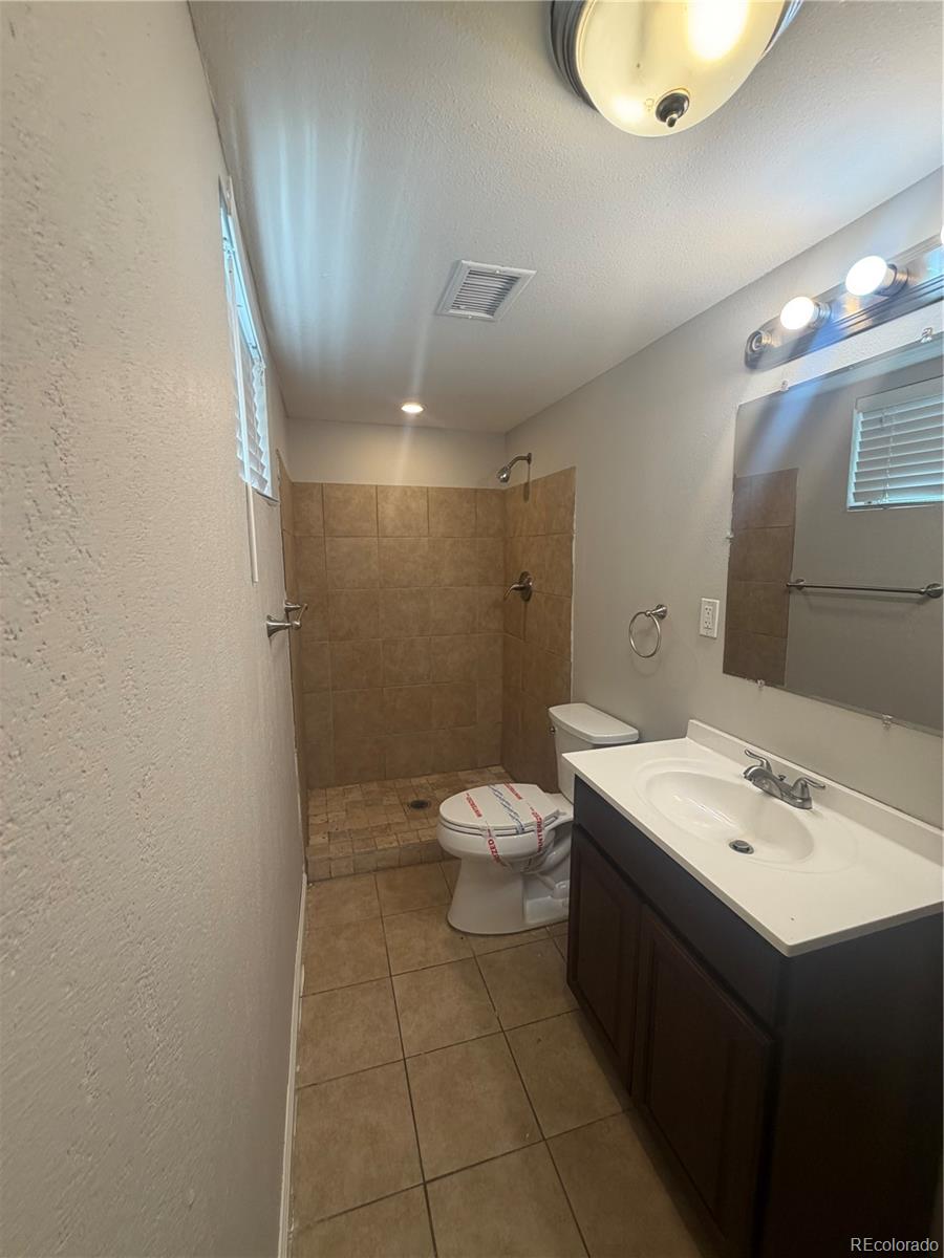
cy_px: 629
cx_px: 472
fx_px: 509
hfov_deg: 85.7
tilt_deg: -7.8
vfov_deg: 102.1
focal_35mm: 14
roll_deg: -1.0
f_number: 2.2
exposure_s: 1/120
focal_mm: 2.22
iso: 125
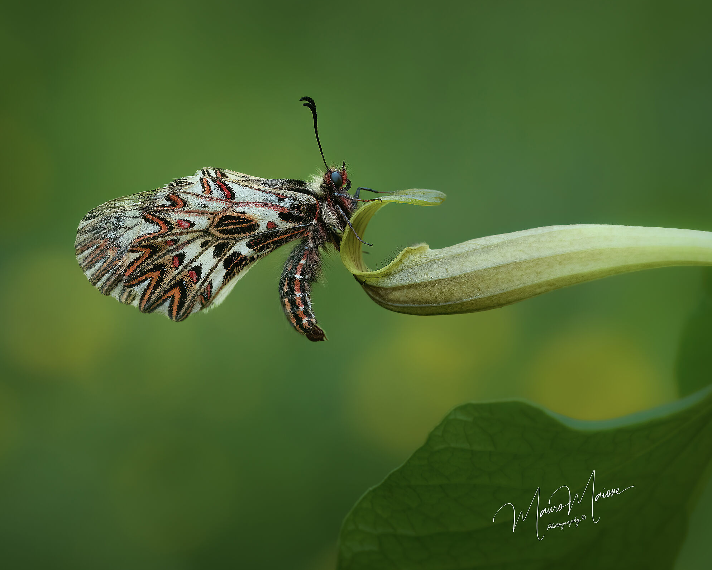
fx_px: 3583
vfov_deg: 9.1
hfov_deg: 11.3
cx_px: 378
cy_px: 285
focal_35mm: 170
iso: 2000
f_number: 10
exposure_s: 1/125
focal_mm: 150
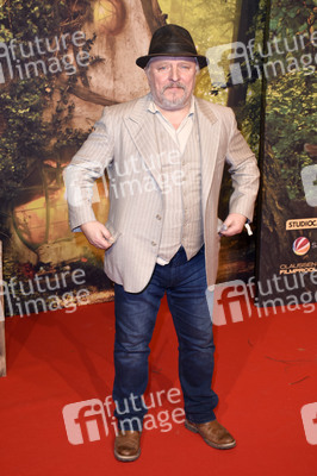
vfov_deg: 41.1
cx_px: 158
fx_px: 635
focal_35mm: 48
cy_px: 238
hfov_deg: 28.0
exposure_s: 1/60
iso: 400
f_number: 6.3
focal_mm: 32
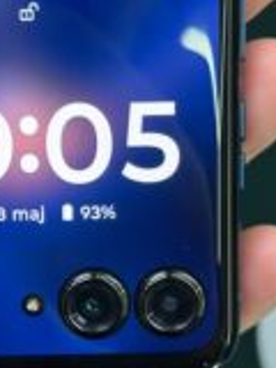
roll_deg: -3.5
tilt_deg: -42.3
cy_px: 186
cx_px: 38
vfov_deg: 15.6
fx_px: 1339
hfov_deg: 11.7
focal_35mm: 126
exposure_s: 1/33
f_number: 1.78
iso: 400
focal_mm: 6.86
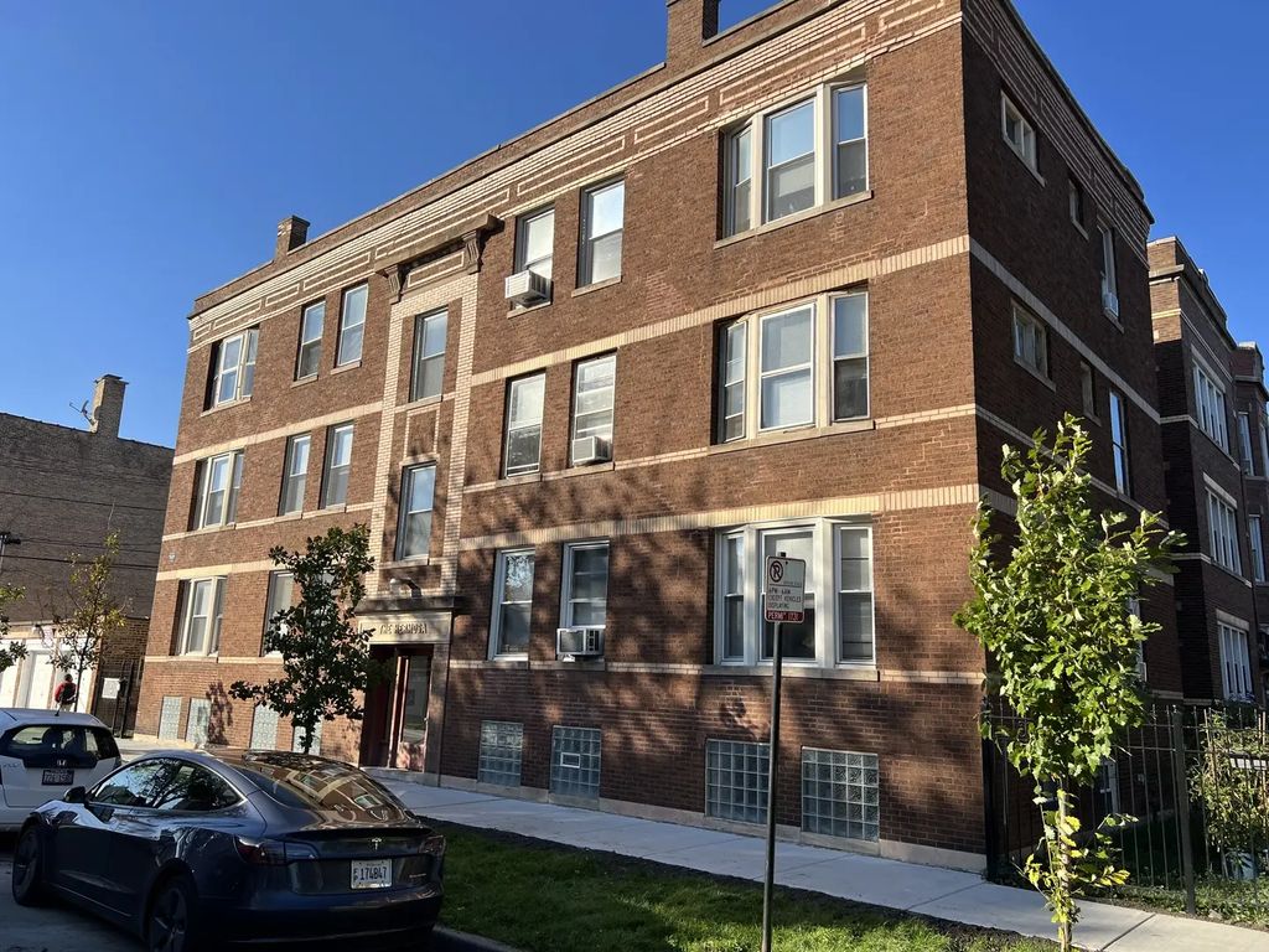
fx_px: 953
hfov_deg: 67.3
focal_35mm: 26
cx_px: 634
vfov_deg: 53.1
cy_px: 476
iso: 50
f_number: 1.5
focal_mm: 5.7
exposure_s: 1/2915
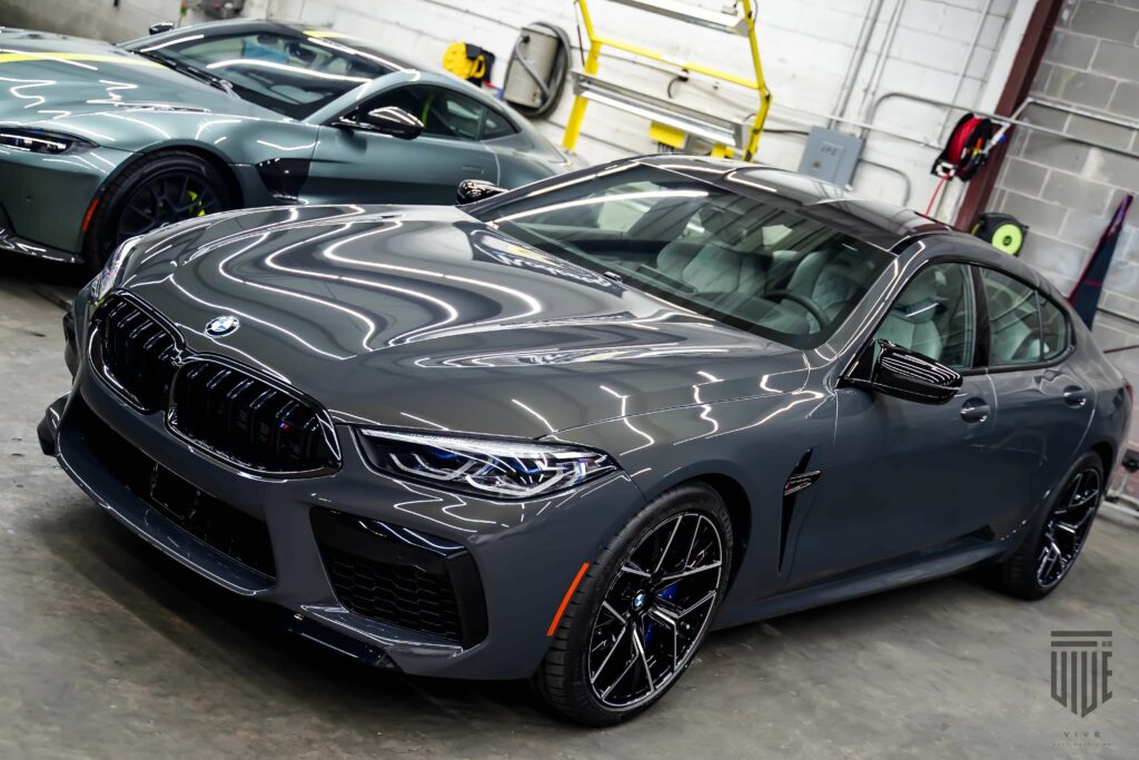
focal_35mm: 44
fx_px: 1392
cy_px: 380
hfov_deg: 44.5
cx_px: 570
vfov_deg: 30.5
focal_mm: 44
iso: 640
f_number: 2.8
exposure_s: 1/40
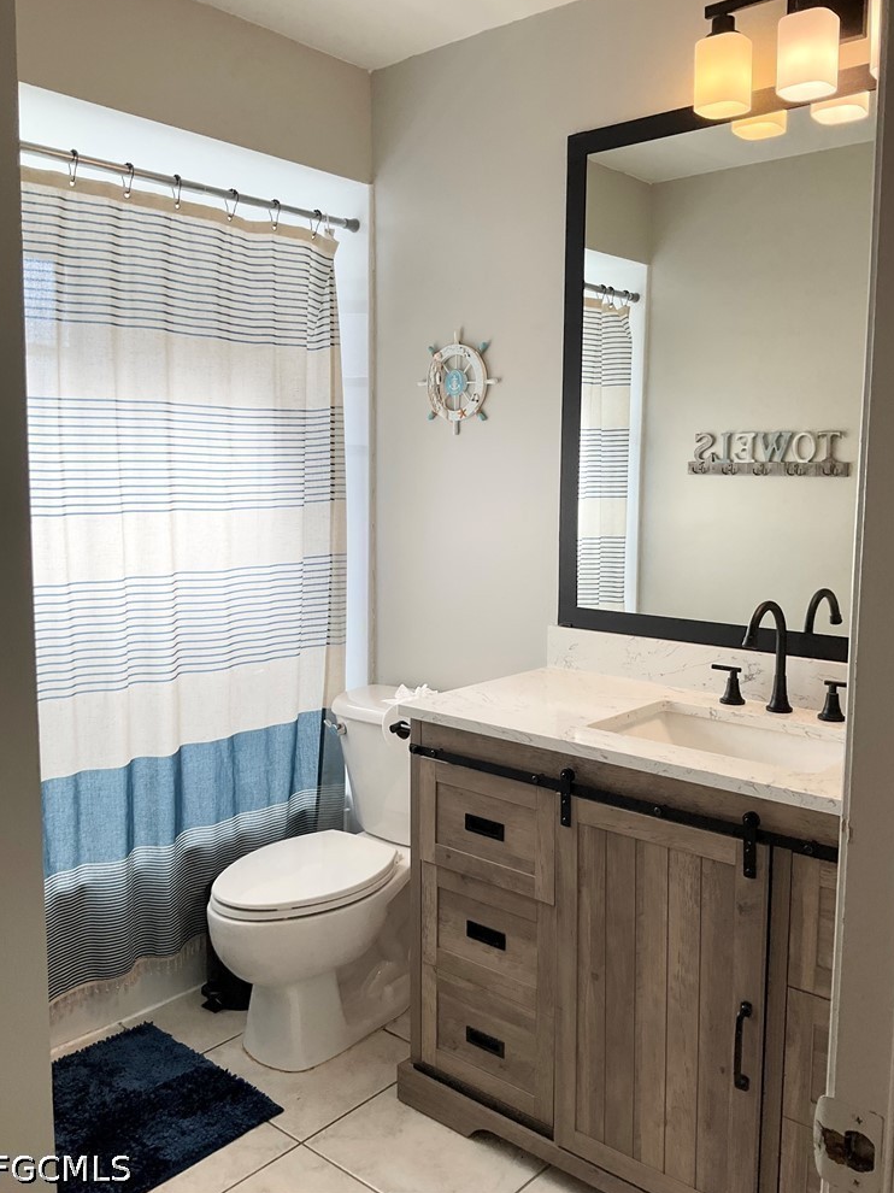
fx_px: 1033
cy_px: 580
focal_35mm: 30
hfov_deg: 46.8
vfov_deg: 60.0
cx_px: 443
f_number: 1.8
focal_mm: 3
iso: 25
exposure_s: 1/177
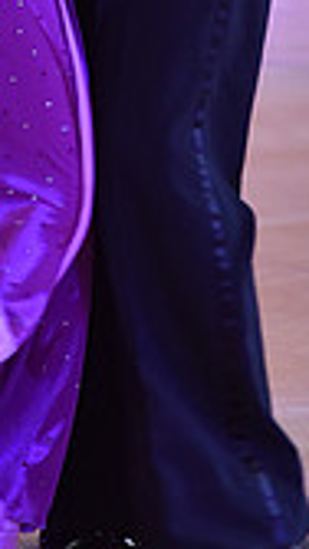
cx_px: 31
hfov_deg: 2.8
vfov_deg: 4.9
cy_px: -155
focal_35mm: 436
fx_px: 6348
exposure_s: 1/250
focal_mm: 120
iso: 1600
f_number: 5
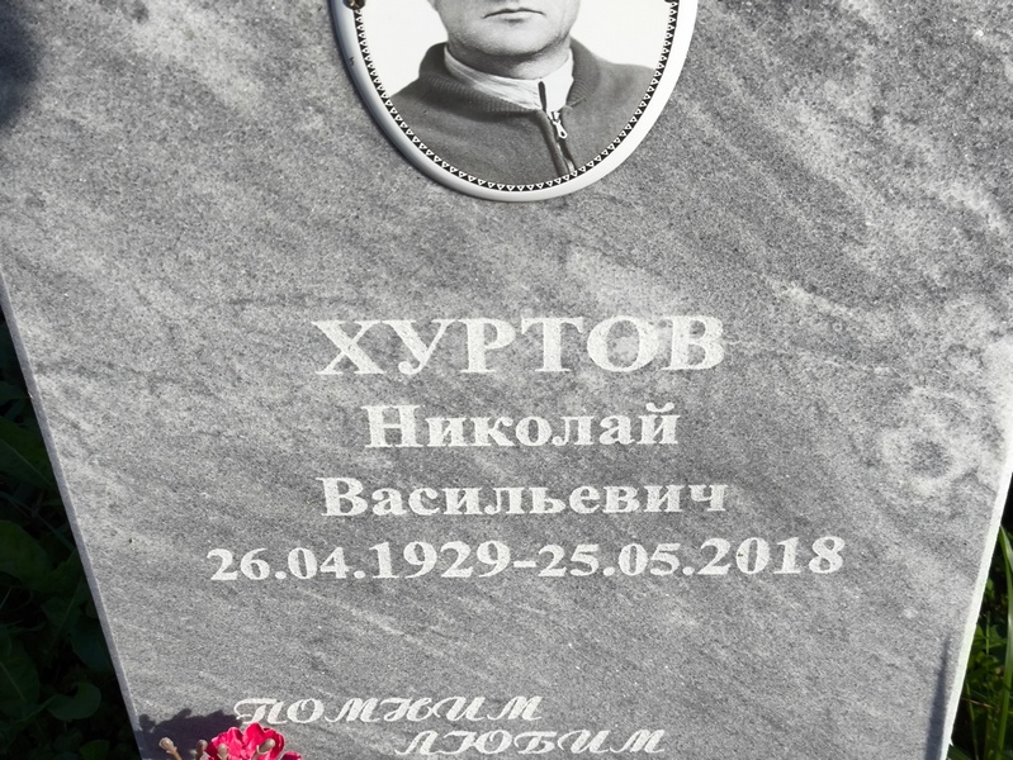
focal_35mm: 50
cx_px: 506
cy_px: 380
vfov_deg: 29.1
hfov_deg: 38.2
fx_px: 1464
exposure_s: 1/901
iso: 50
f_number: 1.7
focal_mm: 4.71
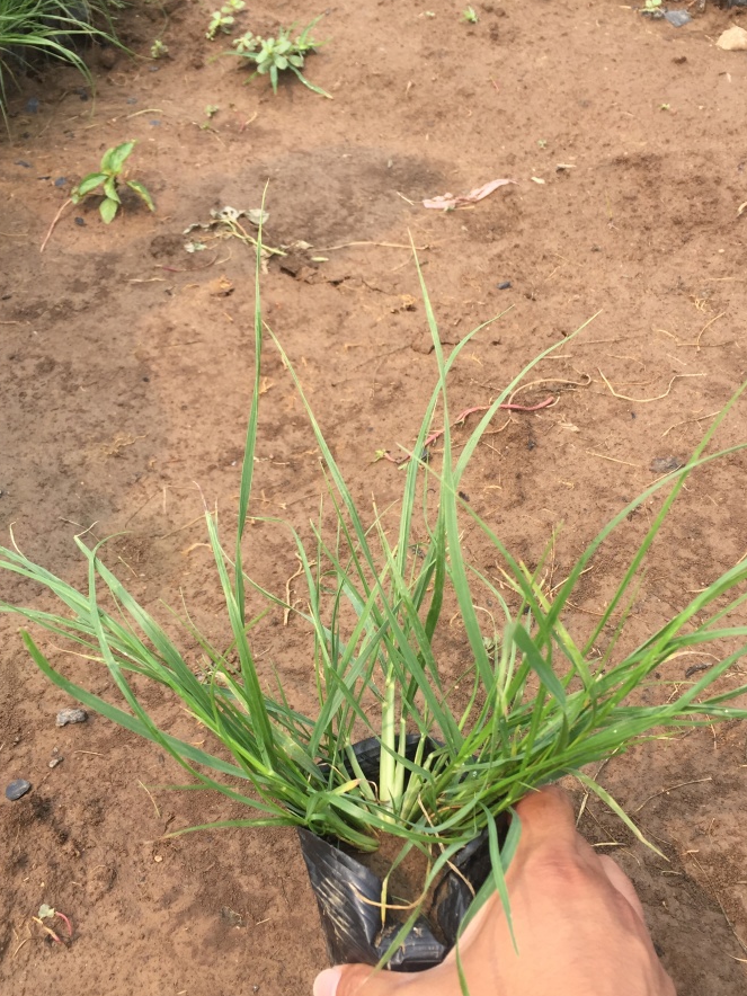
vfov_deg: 52.6
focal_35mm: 35
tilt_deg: -43.9
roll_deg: +1.7
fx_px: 1007
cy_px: 532
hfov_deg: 40.7
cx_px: 362
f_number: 2.2
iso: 32
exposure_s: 1/775
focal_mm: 4.15
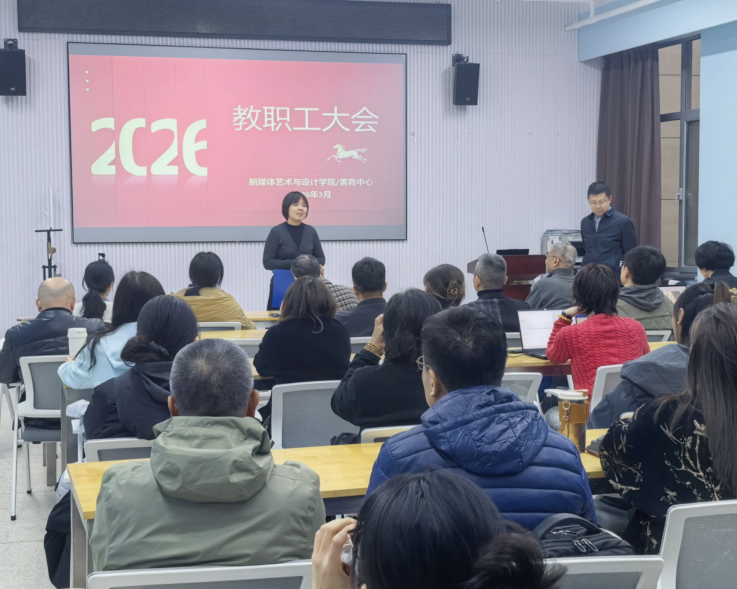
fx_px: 1200
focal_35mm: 55
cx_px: 368
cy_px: 290
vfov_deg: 27.6
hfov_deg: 34.2
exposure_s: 1/548
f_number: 1.4
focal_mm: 6.98
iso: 400
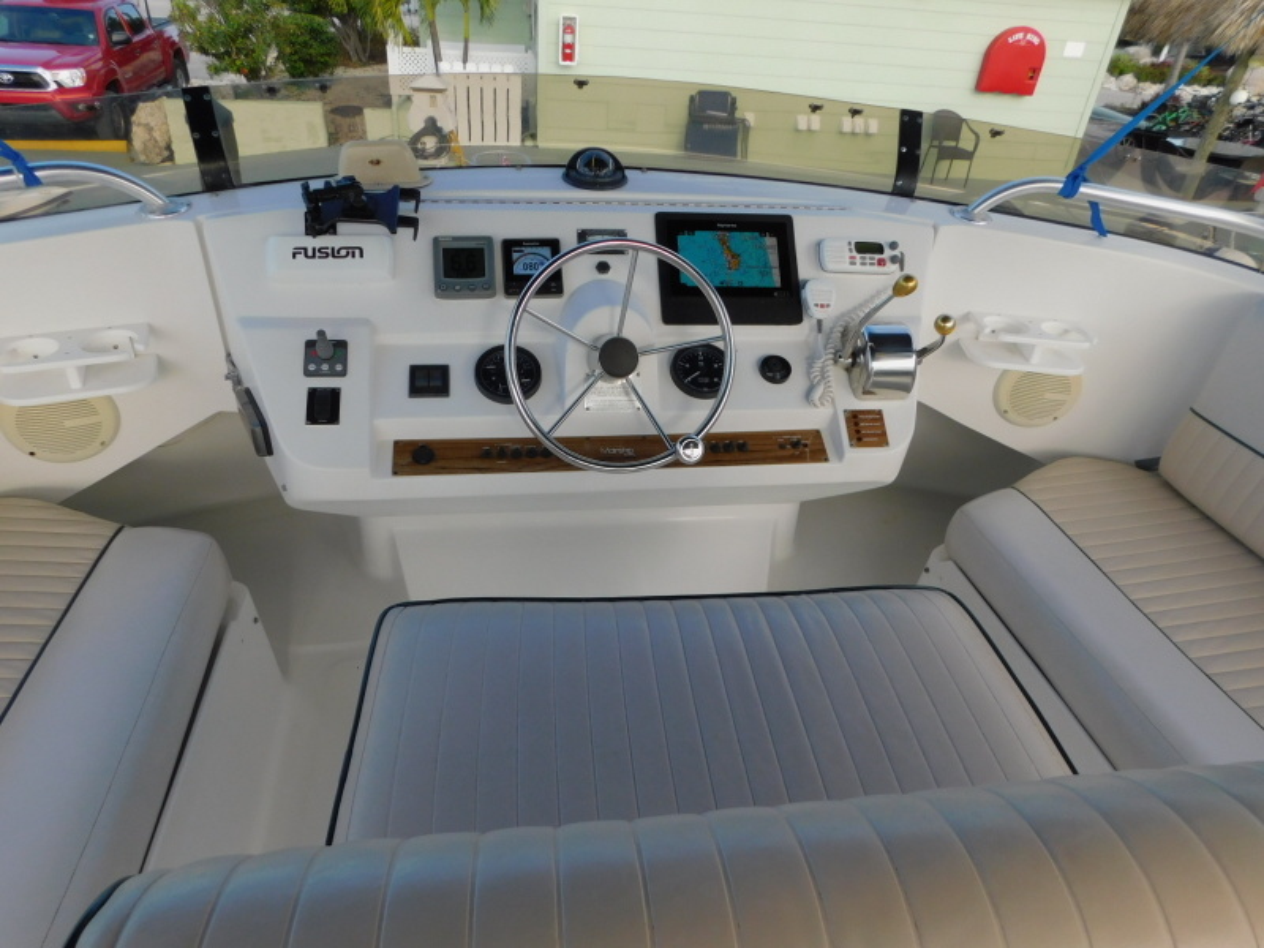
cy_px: 474
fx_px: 840
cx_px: 632
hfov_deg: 73.9
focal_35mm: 23
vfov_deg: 58.9
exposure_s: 1/640
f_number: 3
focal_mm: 4
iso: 125
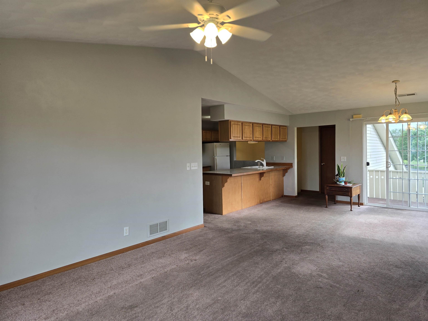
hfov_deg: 73.9
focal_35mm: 23
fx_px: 284
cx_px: 214
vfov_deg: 58.9
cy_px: 160
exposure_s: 1/120
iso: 80
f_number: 1.7
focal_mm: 6.3
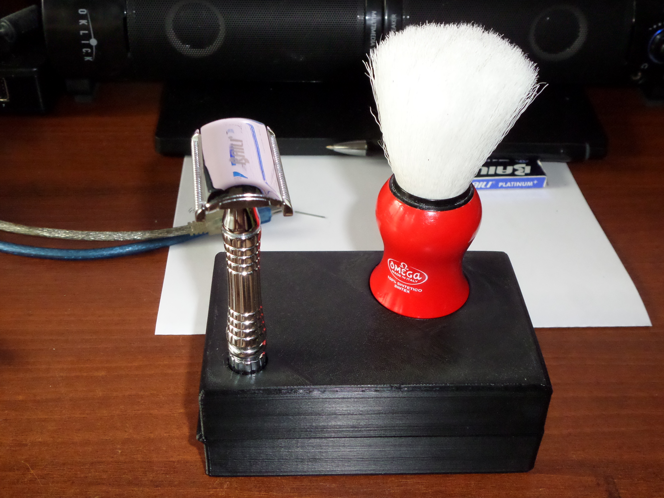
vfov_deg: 34.3
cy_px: 249
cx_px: 332
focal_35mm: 42
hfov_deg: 44.8
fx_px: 806
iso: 400
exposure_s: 1/20
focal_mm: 7.6
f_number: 3.9
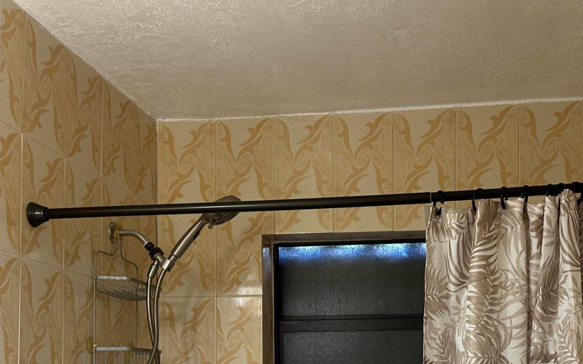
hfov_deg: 40.7
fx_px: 779
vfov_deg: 25.2
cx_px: 367
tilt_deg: +2.9
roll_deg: -0.3
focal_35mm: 49
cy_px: 359
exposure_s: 1/60
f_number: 1.78
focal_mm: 6.86
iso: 125
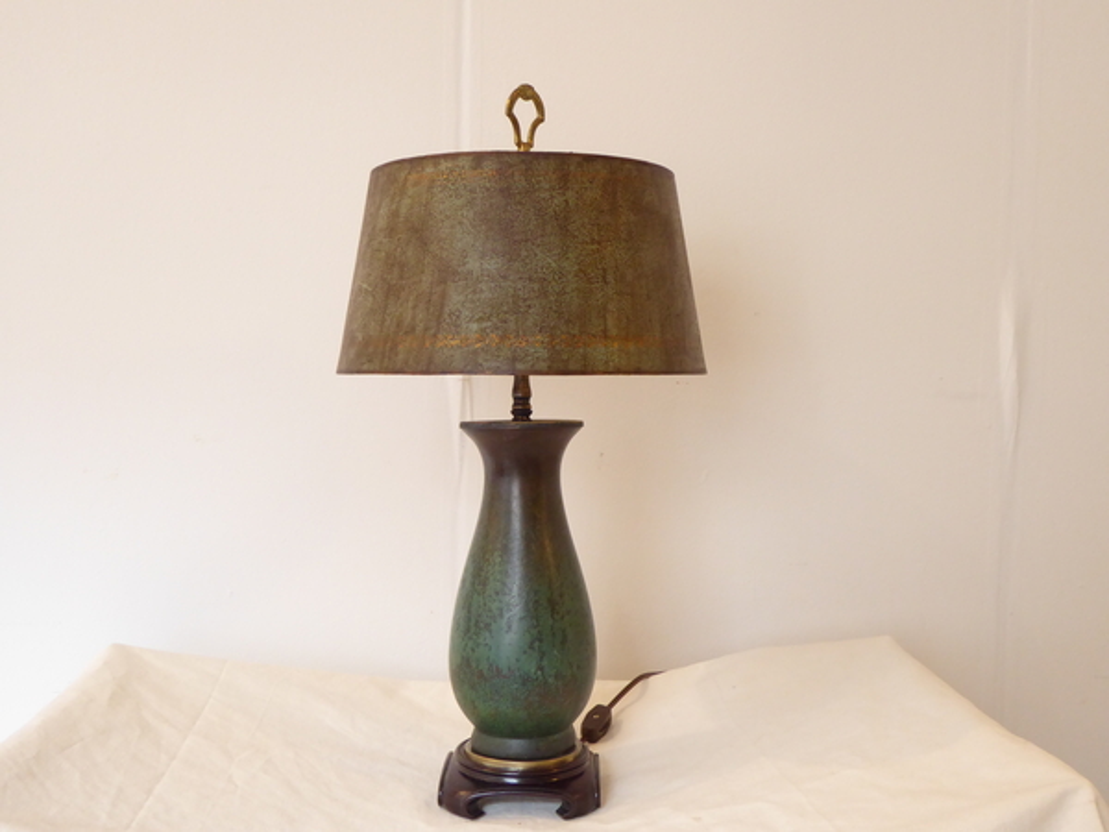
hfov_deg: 50.1
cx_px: 554
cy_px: 416
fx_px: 1185
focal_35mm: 37
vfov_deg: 38.7
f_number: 3.7
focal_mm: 6.7
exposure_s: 1/10
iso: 400
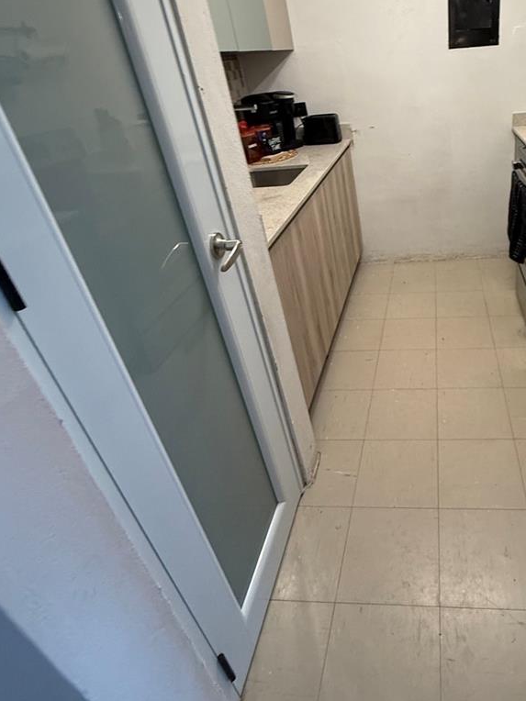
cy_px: 284
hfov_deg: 57.9
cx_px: 396
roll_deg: +5.0
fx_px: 446
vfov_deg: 75.6
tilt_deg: -27.0
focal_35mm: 22
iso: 250
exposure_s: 1/60
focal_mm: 2.22
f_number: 2.2
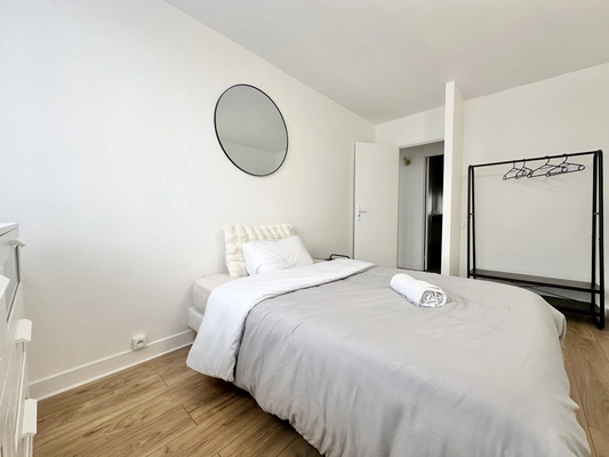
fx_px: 246
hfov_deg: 102.1
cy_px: 228
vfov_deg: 85.7
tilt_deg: -2.2
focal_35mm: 14
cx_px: 304
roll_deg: -0.2
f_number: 2.2
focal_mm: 2.22
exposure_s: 1/99
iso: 50
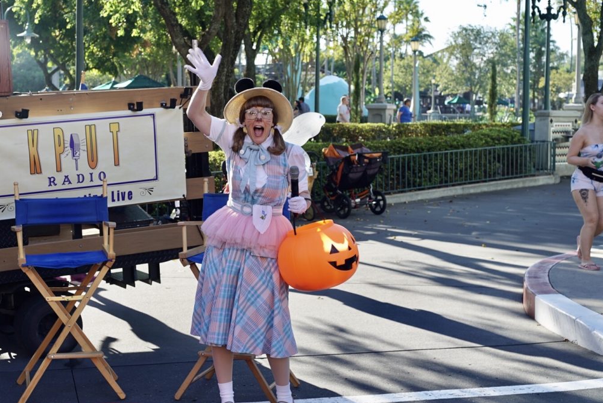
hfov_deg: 33.3
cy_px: 220
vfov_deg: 22.6
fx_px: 1006
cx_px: 245
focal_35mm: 60
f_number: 6.3
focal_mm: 50
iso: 100
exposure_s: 1/160
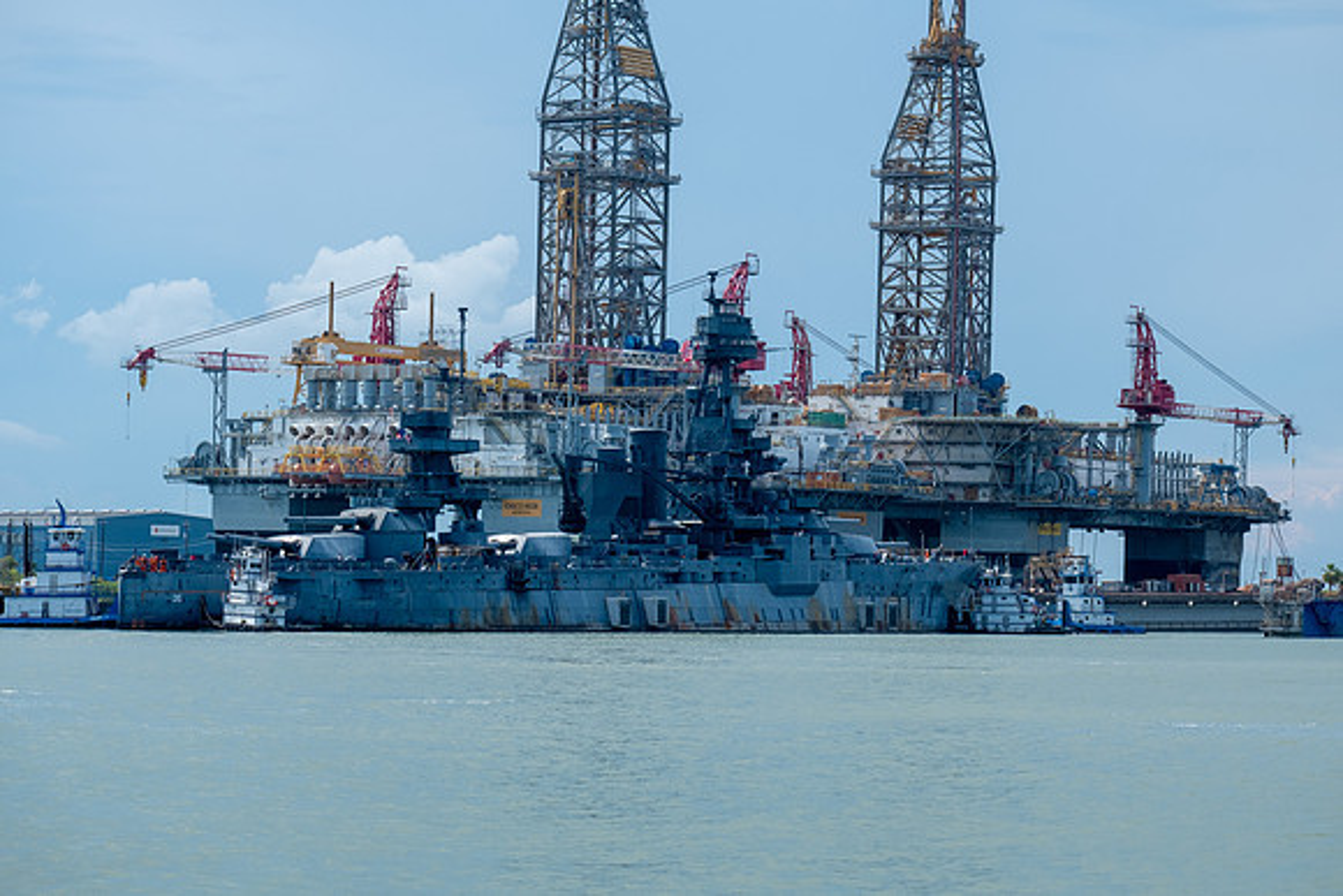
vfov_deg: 13.2
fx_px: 3880
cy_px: 448
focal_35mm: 104
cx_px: 672
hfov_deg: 19.6
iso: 200
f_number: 5
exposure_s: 1/800
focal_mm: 67.1
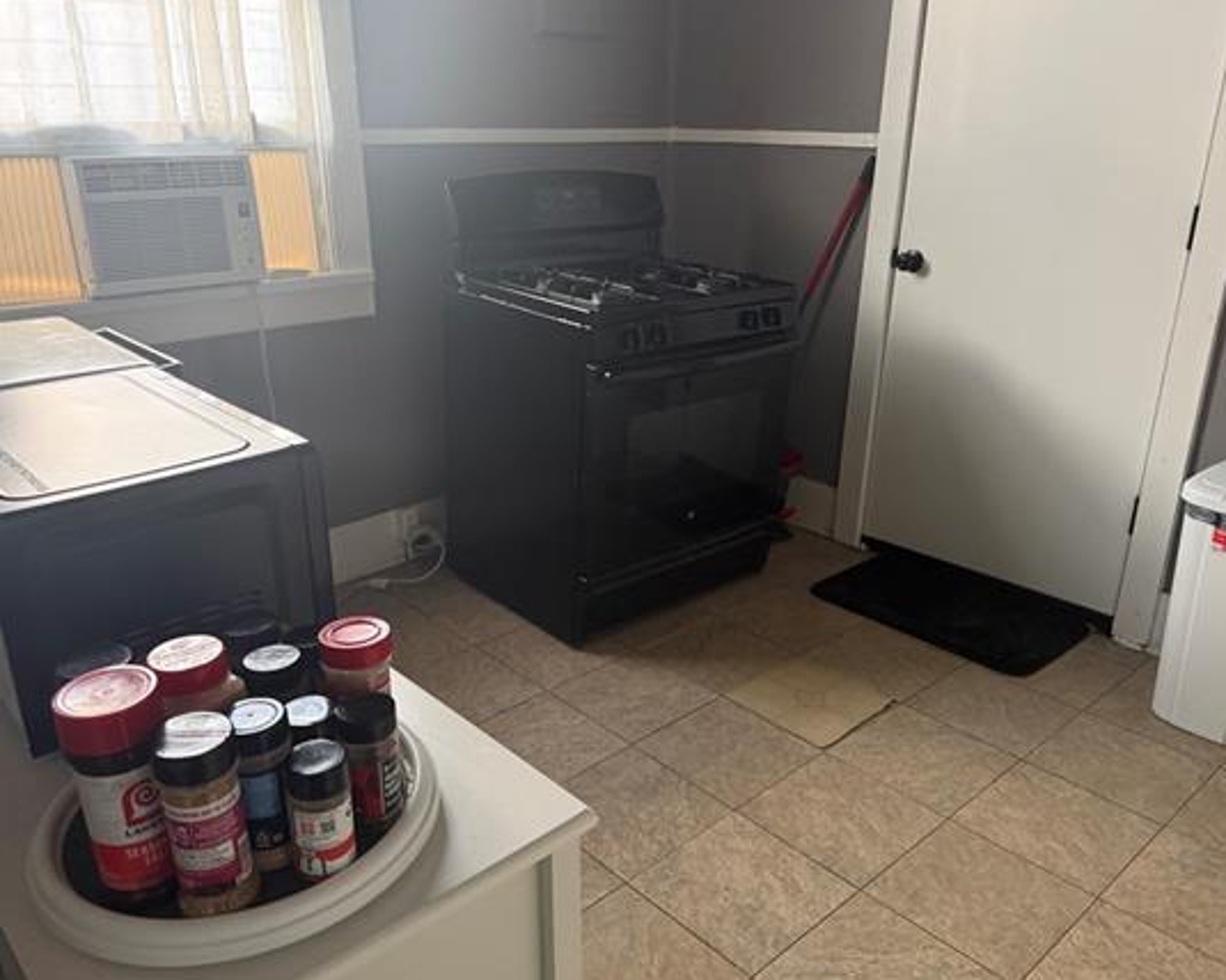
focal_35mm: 28
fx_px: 1016
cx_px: 623
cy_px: 488
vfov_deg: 51.5
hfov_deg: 62.2
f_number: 1.78
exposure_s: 1/60
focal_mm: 6.76
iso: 250
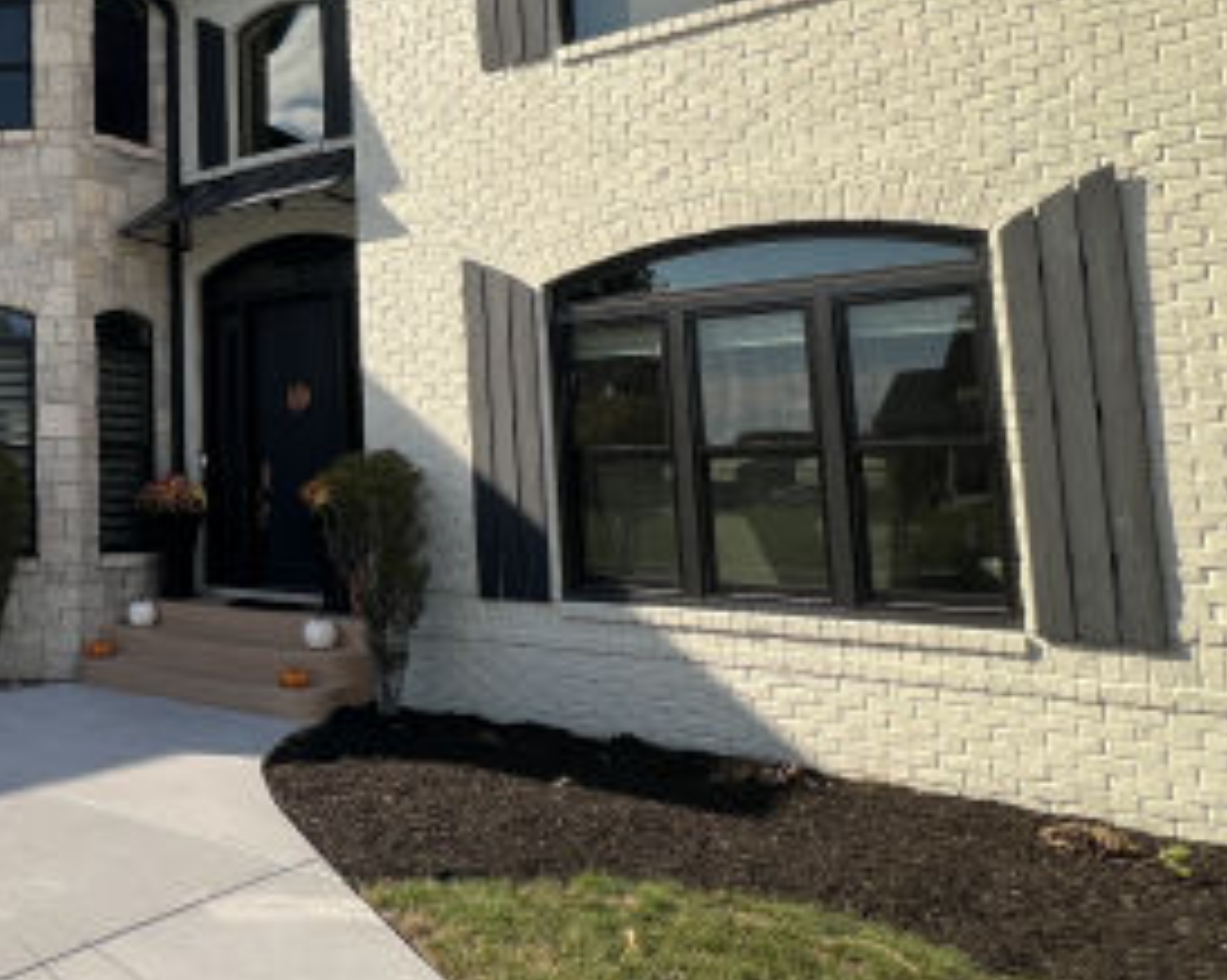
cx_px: -61
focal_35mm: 31
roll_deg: -0.8
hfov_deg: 45.8
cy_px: 346
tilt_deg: +7.2
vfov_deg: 46.5
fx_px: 1125
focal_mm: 1.57
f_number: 1.8
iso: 32
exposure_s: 1/245
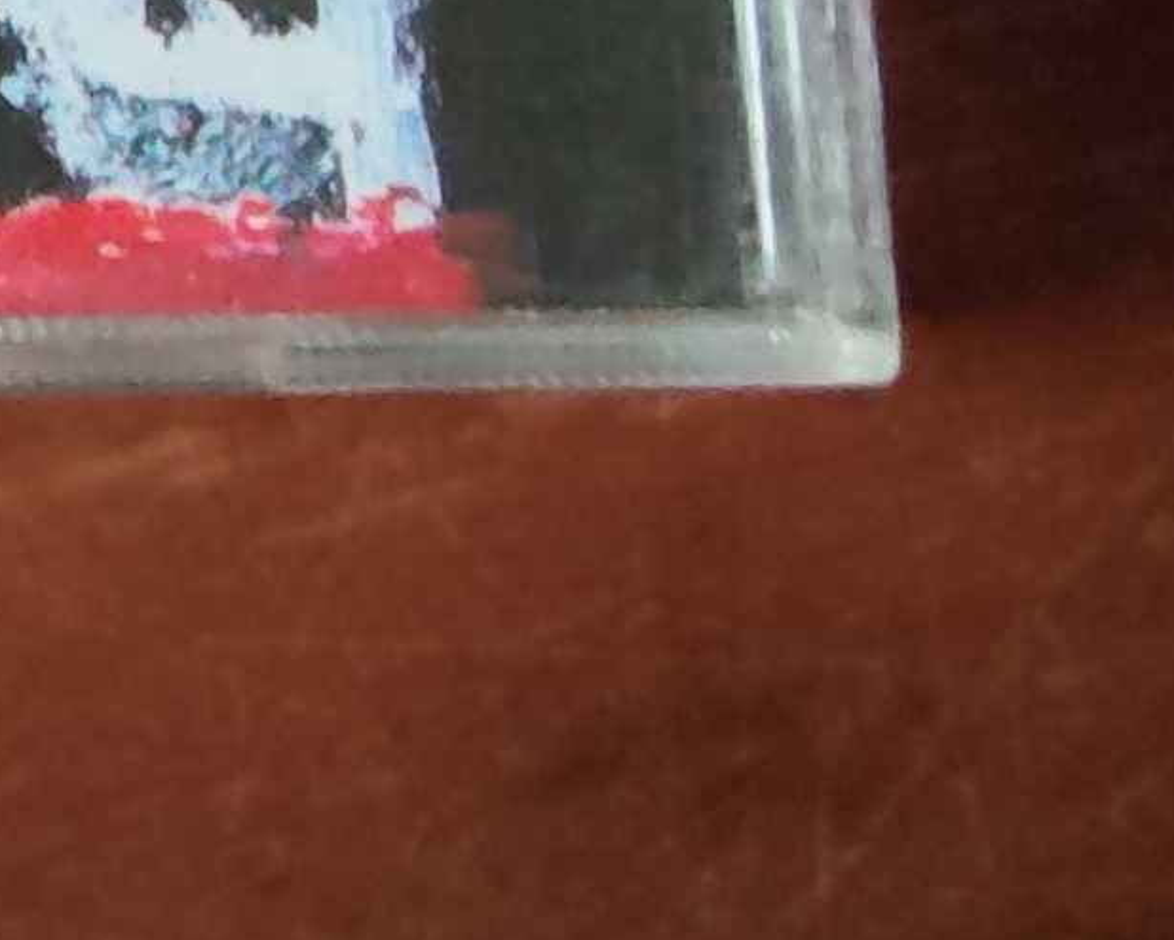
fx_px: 4658
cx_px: -1016
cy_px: -1088
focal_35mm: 134
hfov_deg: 12.9
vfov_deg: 10.4
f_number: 2
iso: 400
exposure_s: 1/33.3
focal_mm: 2.78
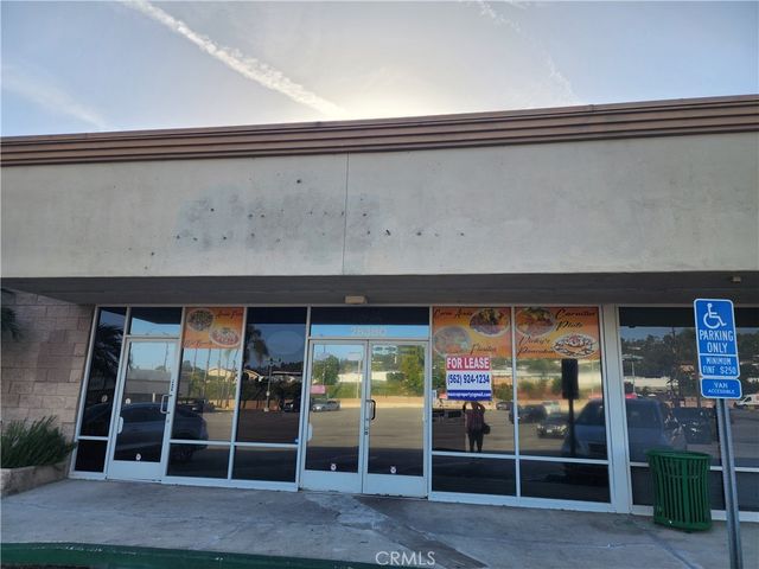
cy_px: 284
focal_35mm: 23
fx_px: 504
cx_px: 380
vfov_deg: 58.9
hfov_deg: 73.9
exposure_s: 1/661
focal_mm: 6.4
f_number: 1.8
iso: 12
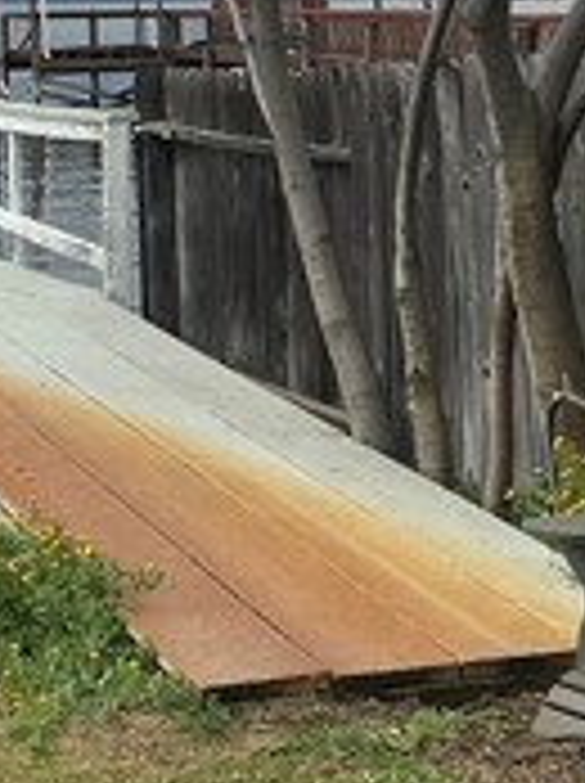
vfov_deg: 19.0
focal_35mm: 103
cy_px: 198
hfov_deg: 14.3
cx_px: 180
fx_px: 2327
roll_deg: +1.8
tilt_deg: -5.0
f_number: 1.8
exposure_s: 1/1451
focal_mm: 3
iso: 25
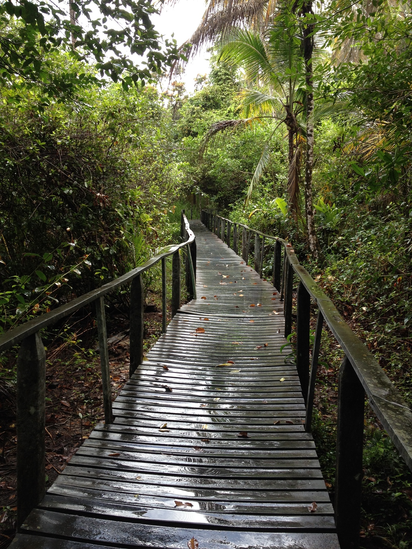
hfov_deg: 40.7
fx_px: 555
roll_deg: +0.2
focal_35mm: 35
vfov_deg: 52.6
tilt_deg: -10.6
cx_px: 206
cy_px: 274
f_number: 2.4
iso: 50
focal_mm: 4.28
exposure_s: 1/135
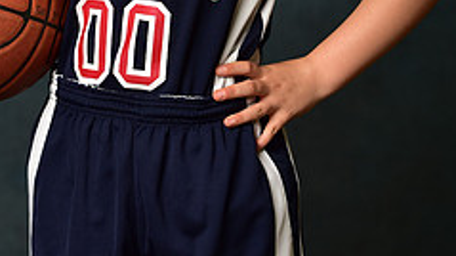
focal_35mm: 267
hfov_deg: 8.1
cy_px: -120
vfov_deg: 4.5
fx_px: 3226
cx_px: 165
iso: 250
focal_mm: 105
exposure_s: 1/250
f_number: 4.5
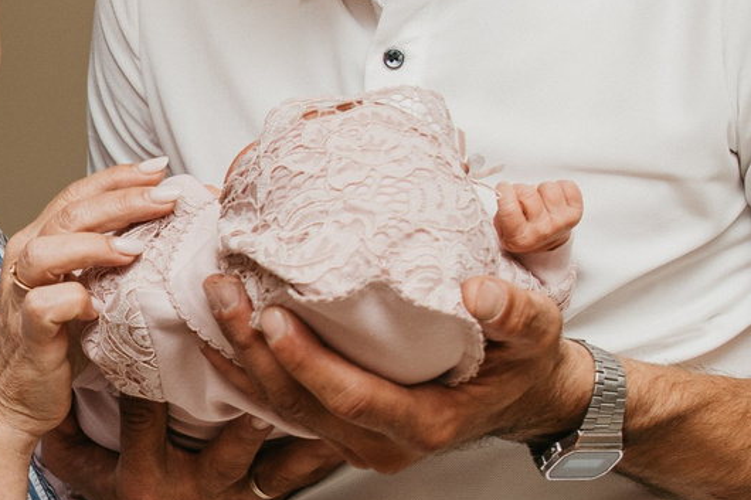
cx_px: -156
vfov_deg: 11.8
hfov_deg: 16.9
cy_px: 321
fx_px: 2419
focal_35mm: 116
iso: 100
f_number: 4
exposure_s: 1/160
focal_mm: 24
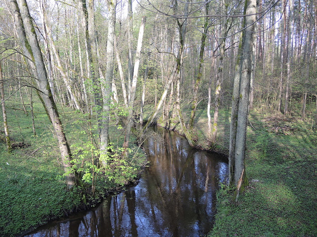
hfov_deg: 63.4
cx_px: 158
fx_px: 256
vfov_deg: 49.7
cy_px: 118
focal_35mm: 28
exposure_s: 1/160
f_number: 2
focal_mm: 6
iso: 80
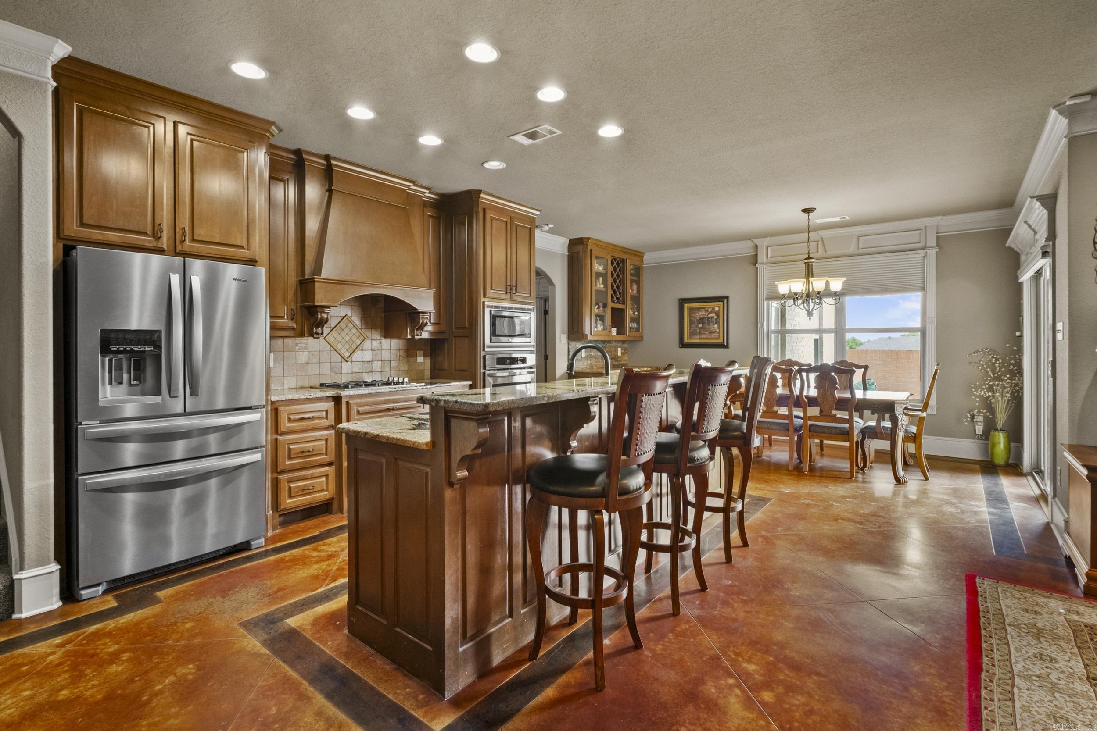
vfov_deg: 73.8
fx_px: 488
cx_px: 548
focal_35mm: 16
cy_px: 366
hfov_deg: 96.7
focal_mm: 10.5
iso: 800
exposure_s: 1/20
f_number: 8
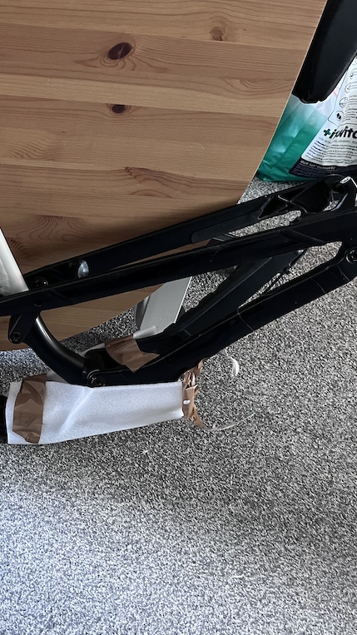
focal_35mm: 38
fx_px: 640
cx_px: -25
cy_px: 317
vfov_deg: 52.8
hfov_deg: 28.6
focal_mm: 5.1
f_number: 1.6
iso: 640
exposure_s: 1/32
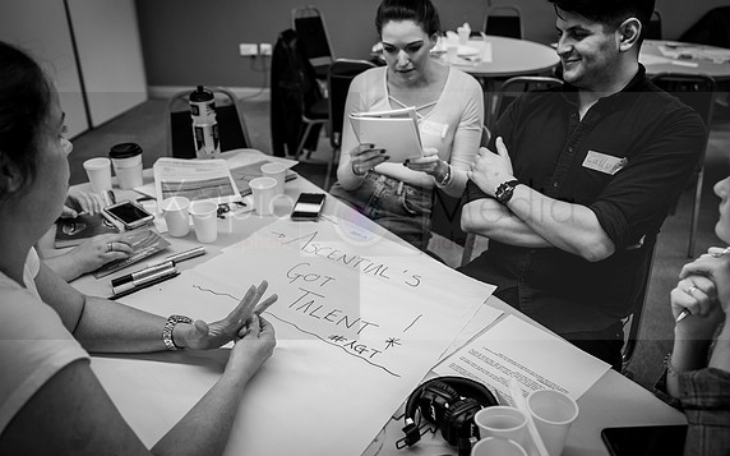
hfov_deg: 62.9
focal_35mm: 30
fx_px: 597
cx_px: 361
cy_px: 215
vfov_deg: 41.8
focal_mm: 29
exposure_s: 1/125
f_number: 2.8
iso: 500
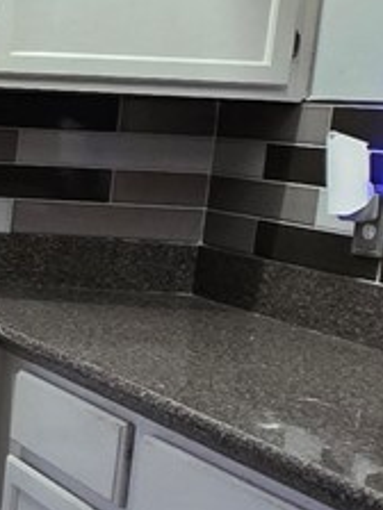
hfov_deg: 10.6
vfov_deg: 21.1
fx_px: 1372
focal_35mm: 93
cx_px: -796
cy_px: 216
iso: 160
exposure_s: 1/60
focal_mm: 2.2
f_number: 1.9
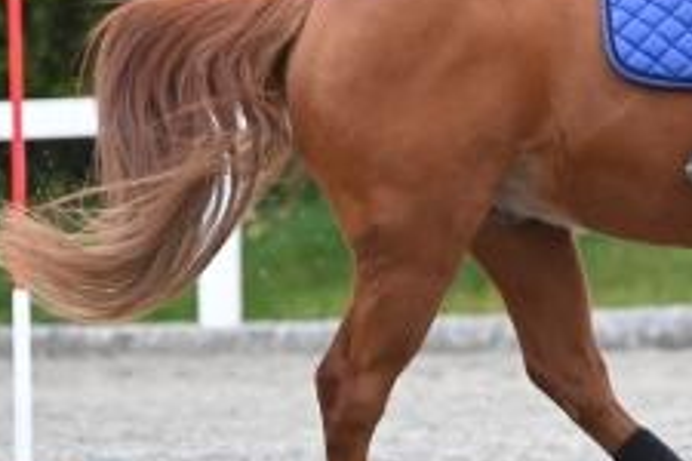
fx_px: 16414
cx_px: 821
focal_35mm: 854
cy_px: -15
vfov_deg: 1.6
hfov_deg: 2.4
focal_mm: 240
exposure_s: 1/1250
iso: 9000
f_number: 5.6
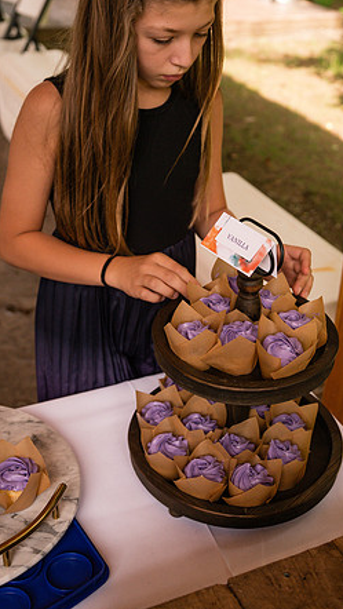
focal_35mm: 48
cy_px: 300
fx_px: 775
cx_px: 194
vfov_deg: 42.9
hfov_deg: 24.9
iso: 250
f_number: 2.8
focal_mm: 30
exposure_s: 1/1600
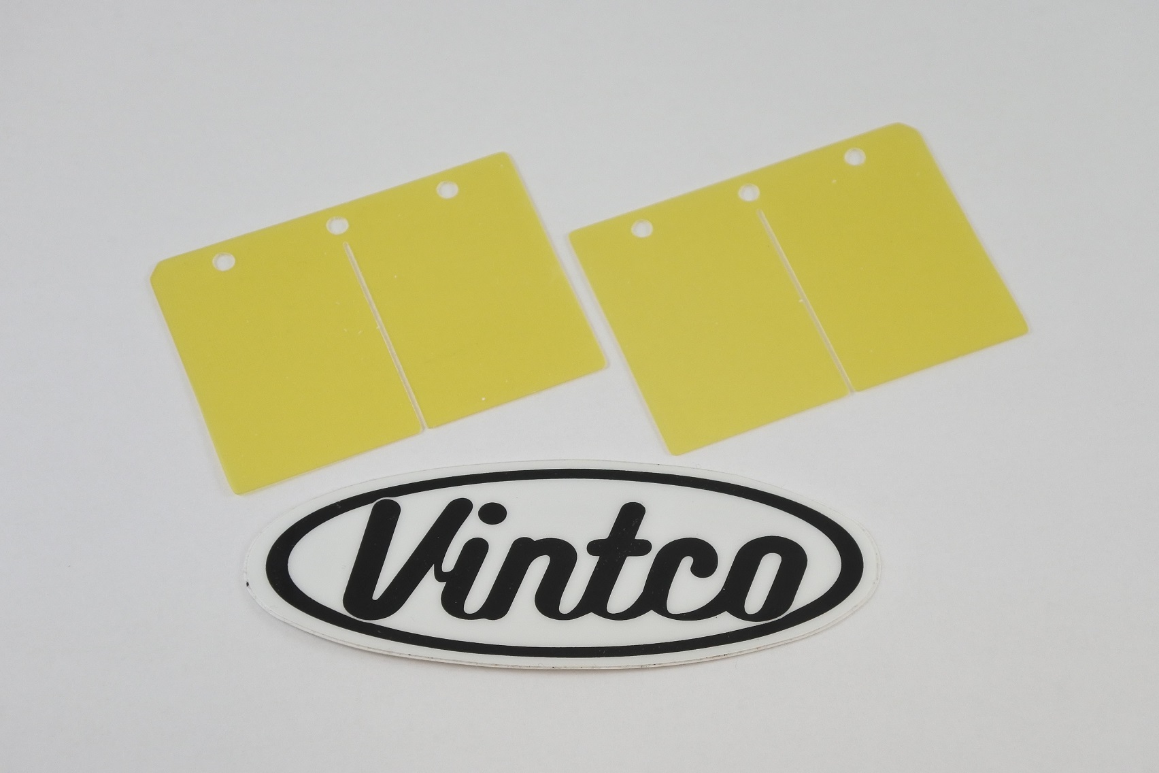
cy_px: 386
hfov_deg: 35.6
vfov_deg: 24.2
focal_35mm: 56
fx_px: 1803
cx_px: 580
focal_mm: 21
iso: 400
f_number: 4.8
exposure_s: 1/160
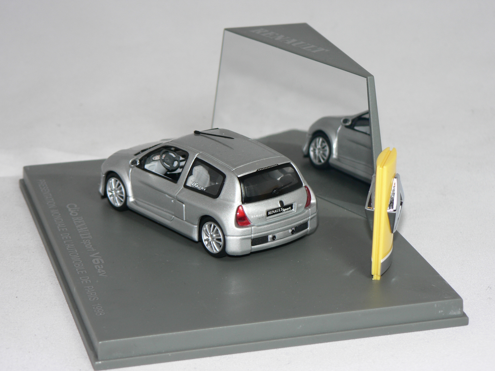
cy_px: 186
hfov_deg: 18.5
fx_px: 1516
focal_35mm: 106
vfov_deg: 14.0
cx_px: 248
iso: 80
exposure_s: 1/60
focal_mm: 17.7
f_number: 3.2
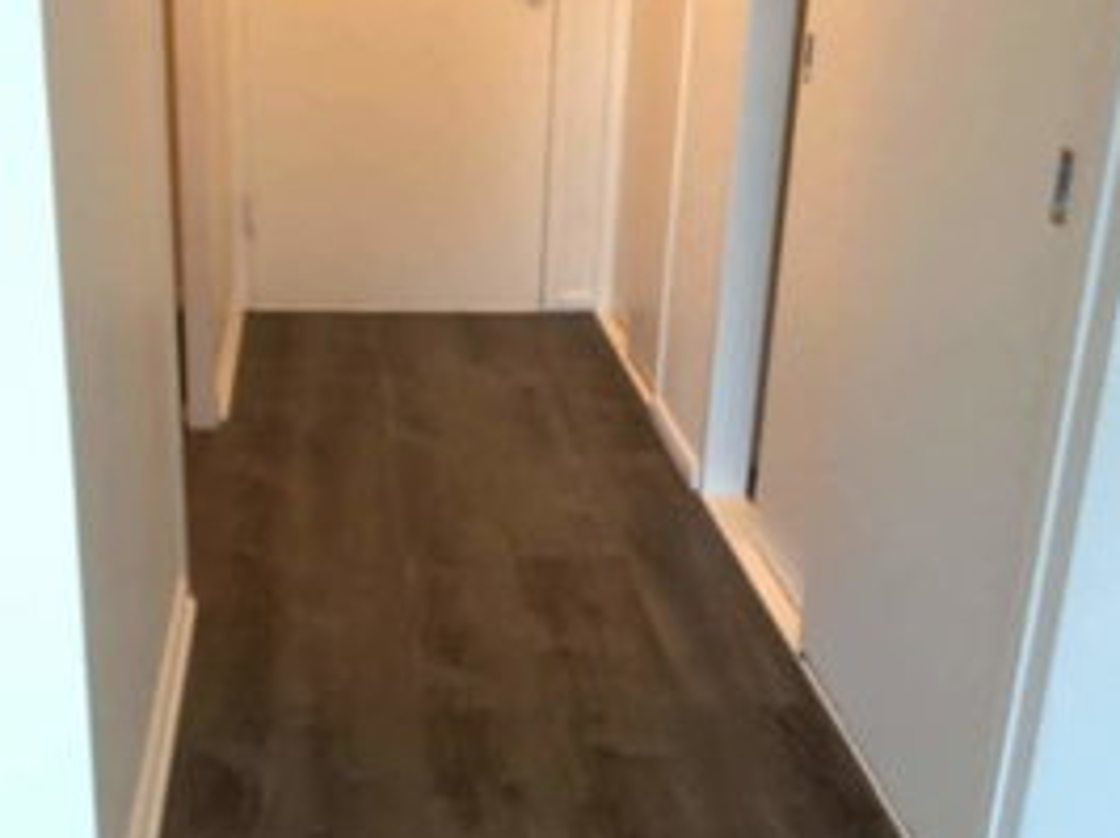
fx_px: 1455
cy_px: 455
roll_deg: -1.3
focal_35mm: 45
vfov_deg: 32.1
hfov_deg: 41.8
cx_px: 423
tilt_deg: -22.6
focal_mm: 4
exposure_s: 1/15
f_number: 1.8
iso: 64
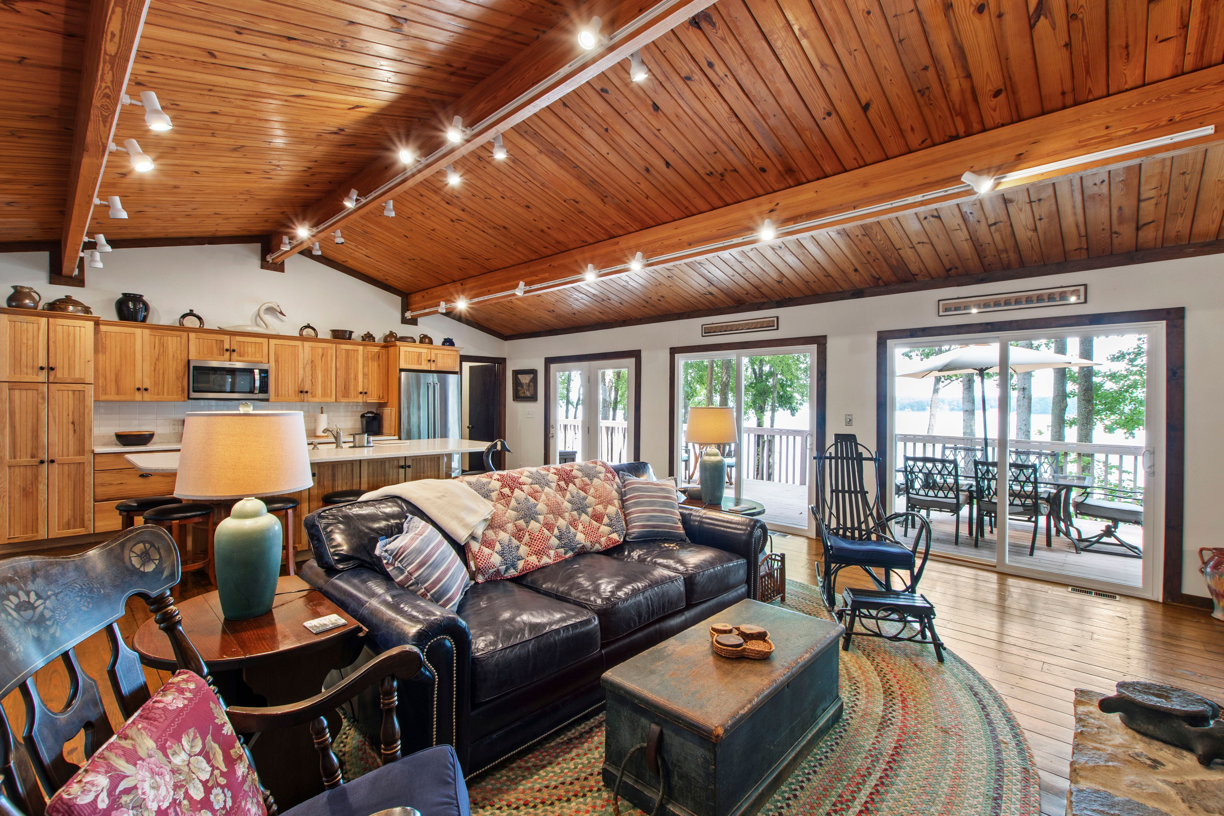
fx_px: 510
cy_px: 408
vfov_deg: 77.3
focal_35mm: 15
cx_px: 612
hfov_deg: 100.4
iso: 100
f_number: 8
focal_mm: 10
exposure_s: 1
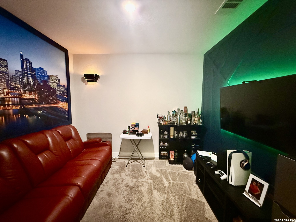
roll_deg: -0.4
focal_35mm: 14
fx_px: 120
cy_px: 111
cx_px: 148
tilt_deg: -3.7
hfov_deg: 102.1
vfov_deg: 85.7
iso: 1250
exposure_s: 1/60
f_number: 2.2
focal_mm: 2.22
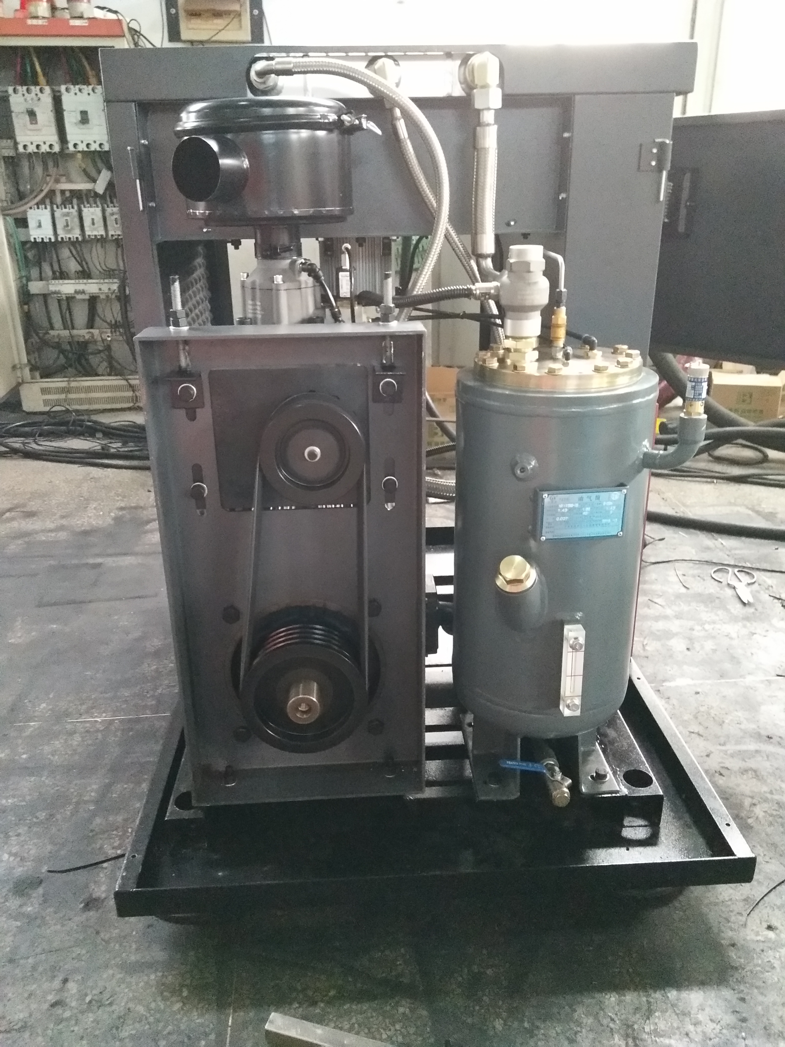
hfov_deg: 63.4
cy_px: 524
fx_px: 635
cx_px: 392
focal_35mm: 21
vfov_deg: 79.0
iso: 962
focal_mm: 3.66
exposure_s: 1/25
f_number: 2.2
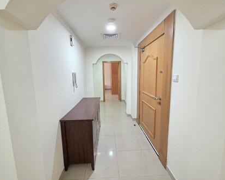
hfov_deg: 100.7
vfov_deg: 88.0
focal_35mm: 14
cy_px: 89
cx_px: 112
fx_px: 93
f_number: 1.9
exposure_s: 1/50
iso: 320
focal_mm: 2.2
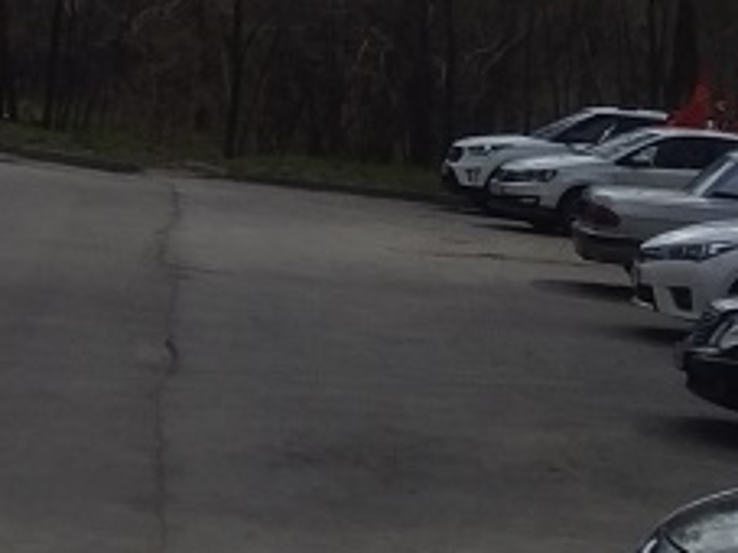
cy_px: -234
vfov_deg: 10.3
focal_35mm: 140
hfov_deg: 13.6
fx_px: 2983
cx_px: -195
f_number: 2.2
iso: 40
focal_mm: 3.3
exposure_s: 1/1547
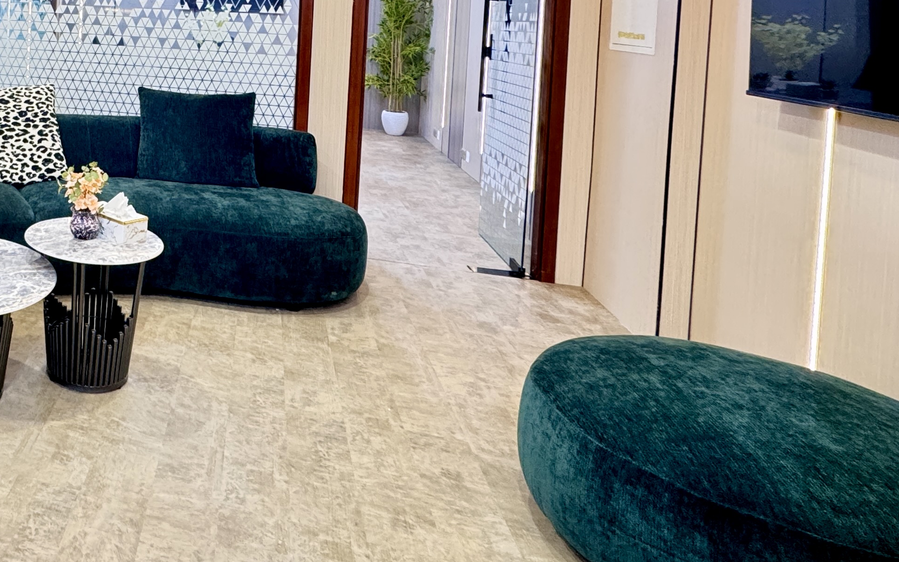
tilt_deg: -1.0
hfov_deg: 50.9
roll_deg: -1.5
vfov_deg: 37.0
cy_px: 21
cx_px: 26
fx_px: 759
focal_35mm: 31
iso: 320
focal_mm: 2.22
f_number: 2.2
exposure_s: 1/50
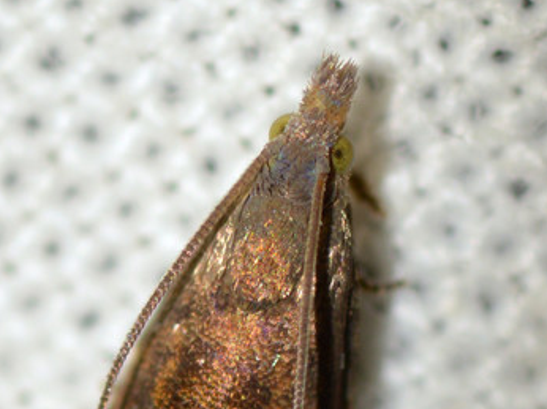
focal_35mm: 267
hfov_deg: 7.4
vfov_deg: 5.5
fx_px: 4216
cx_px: 221
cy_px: 461
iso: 100
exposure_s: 1/200
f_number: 18
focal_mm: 100
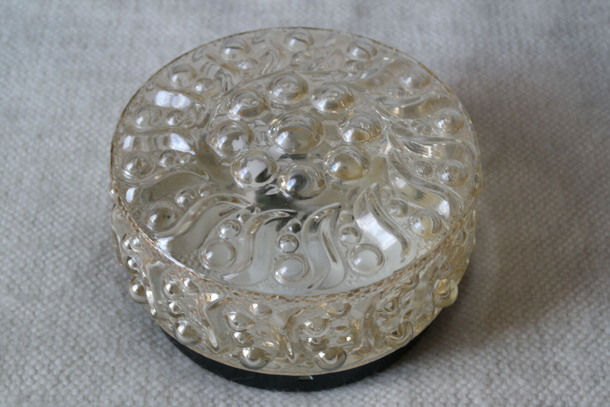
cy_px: 204
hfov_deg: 29.2
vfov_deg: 19.7
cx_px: 305
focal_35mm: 69
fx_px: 1169
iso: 800
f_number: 5.6
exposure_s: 1/25
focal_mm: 45
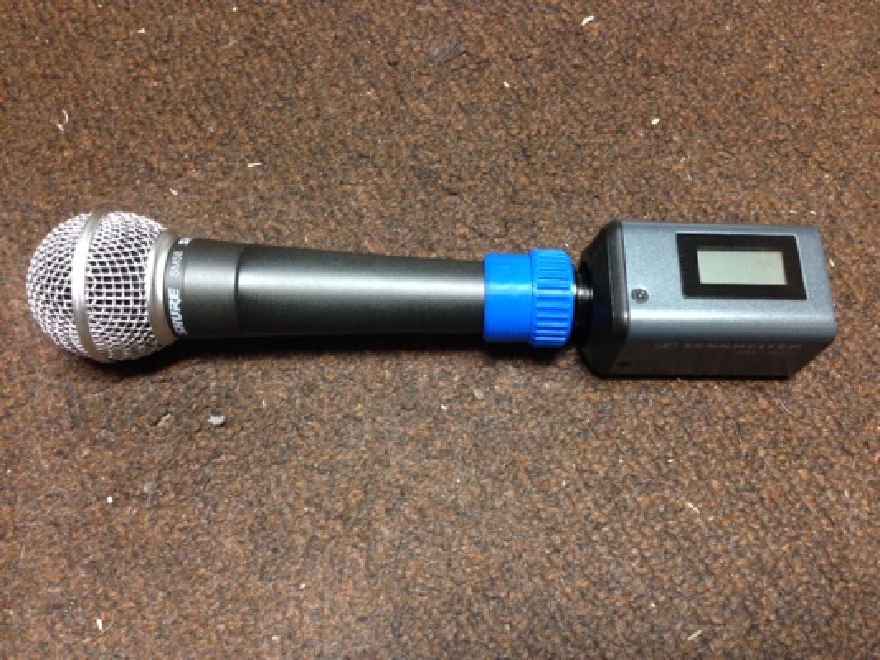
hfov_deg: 55.3
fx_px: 839
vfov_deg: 43.0
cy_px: 330
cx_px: 440
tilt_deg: -65.8
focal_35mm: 33
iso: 320
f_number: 2.4
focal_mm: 4.12
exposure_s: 1/20
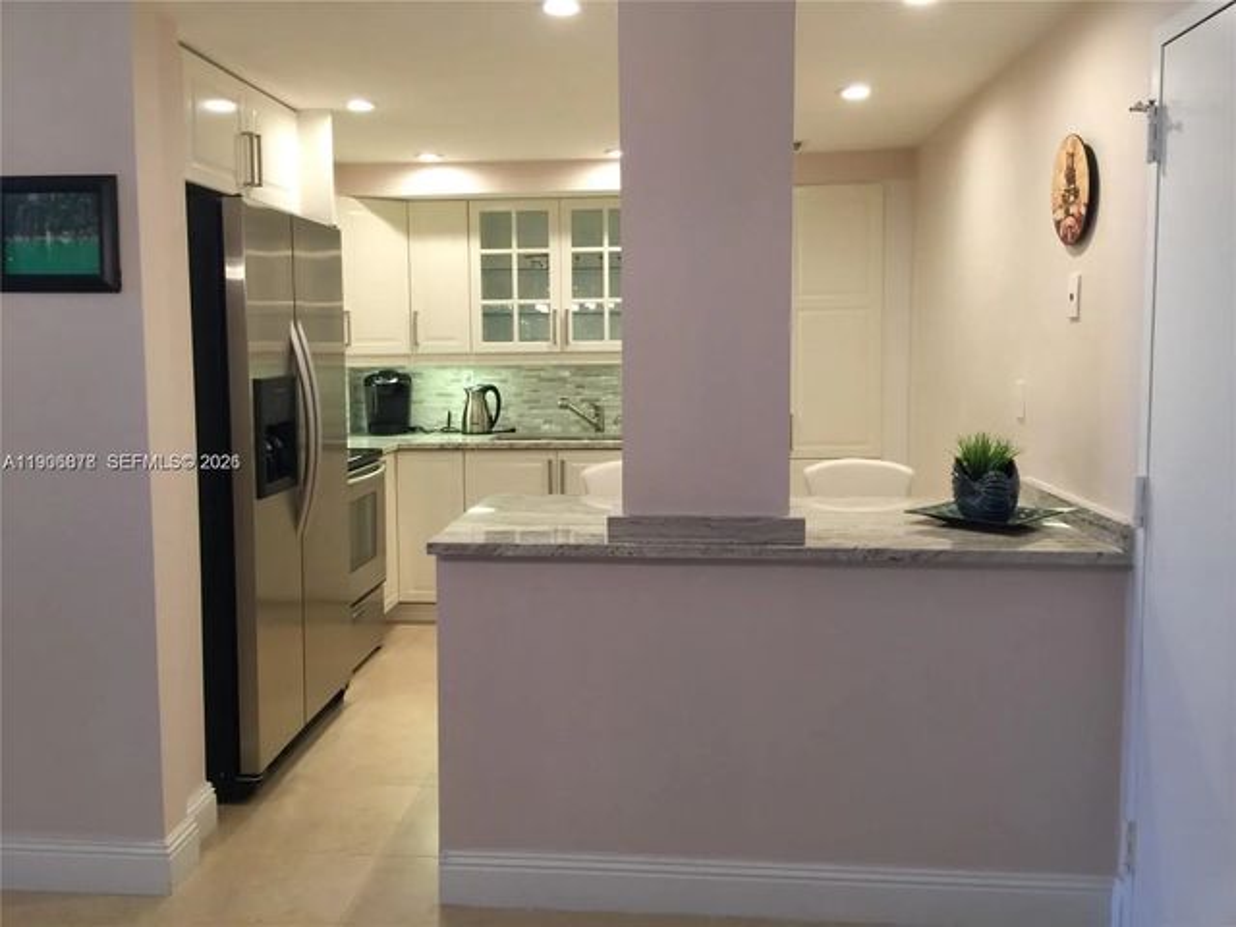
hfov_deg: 61.7
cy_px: 464
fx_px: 1035
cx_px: 618
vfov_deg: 48.2
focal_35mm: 29
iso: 50
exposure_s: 1/30
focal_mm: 4.15
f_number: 2.2
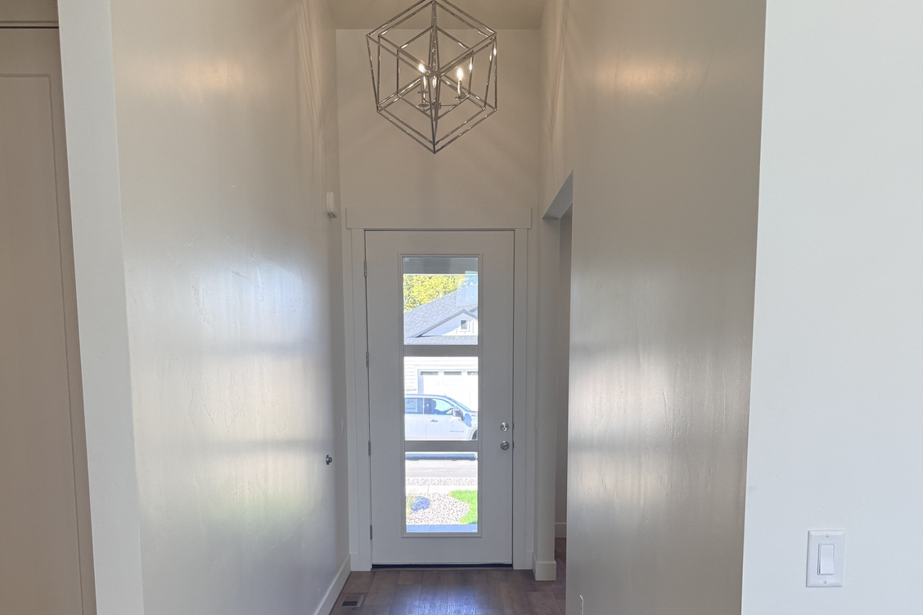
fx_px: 872
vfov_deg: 37.6
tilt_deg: -4.8
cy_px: 487
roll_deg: +0.7
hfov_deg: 55.8
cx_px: 464
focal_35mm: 34
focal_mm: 6.76
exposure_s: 1/315
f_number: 1.78
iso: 100
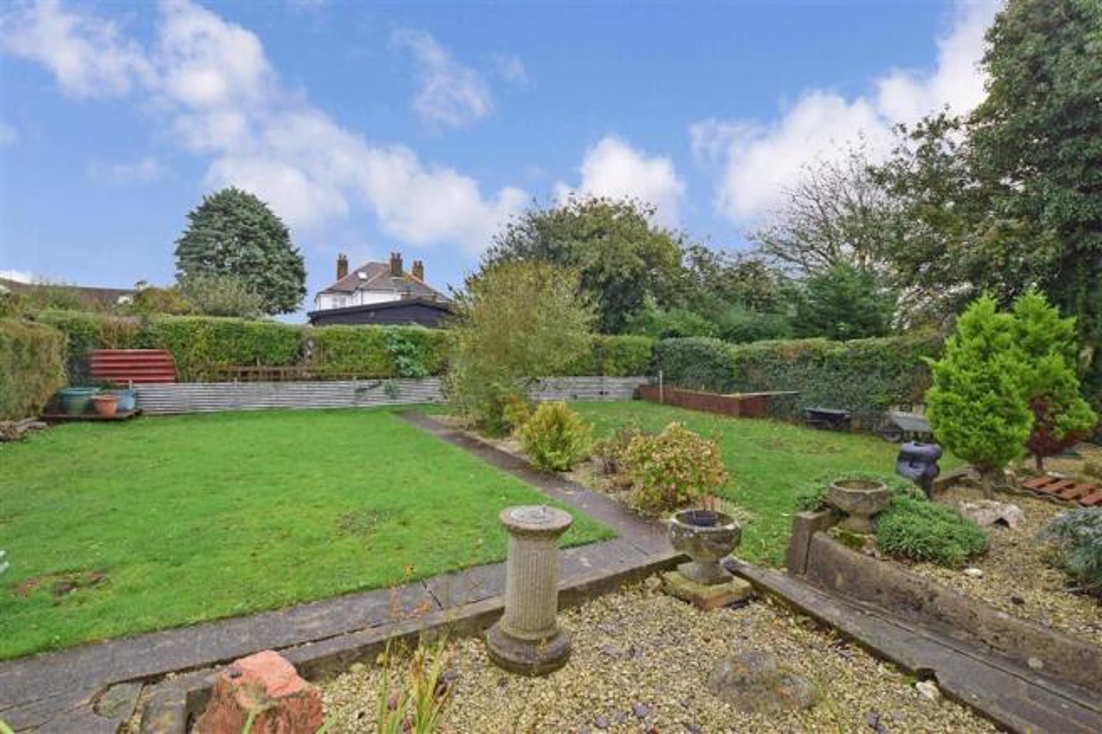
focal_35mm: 15
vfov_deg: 77.3
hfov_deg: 100.4
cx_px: 551
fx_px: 459
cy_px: 367
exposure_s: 1/200
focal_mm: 10
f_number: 8
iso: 400
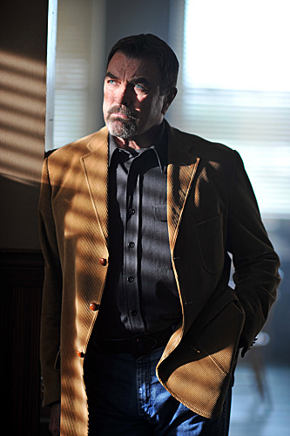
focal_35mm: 135
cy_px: 218
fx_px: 1632
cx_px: 145
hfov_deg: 10.2
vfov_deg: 15.2
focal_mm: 135
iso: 400
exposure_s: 1/200
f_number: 2.8
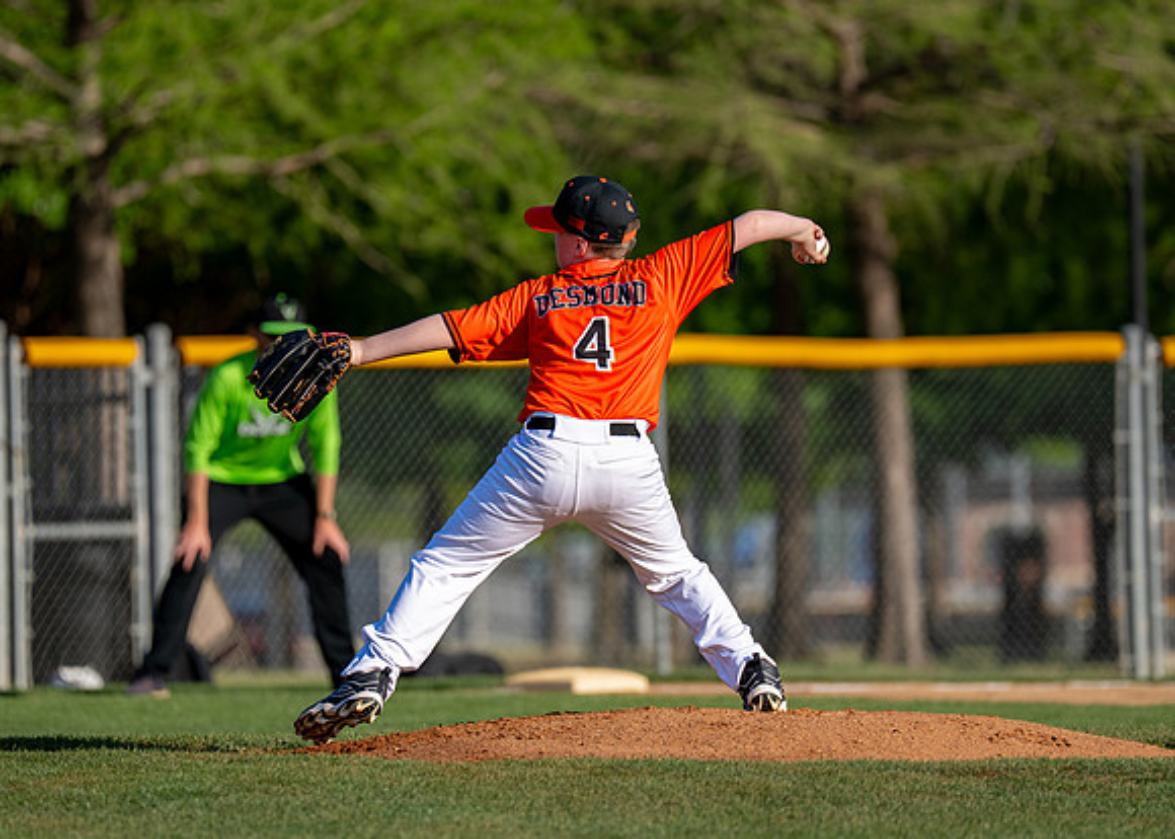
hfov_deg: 6.4
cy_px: 430
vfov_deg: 4.6
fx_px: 10510
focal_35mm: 315
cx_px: 596
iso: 160
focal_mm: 200
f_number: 2.8
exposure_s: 1/3200
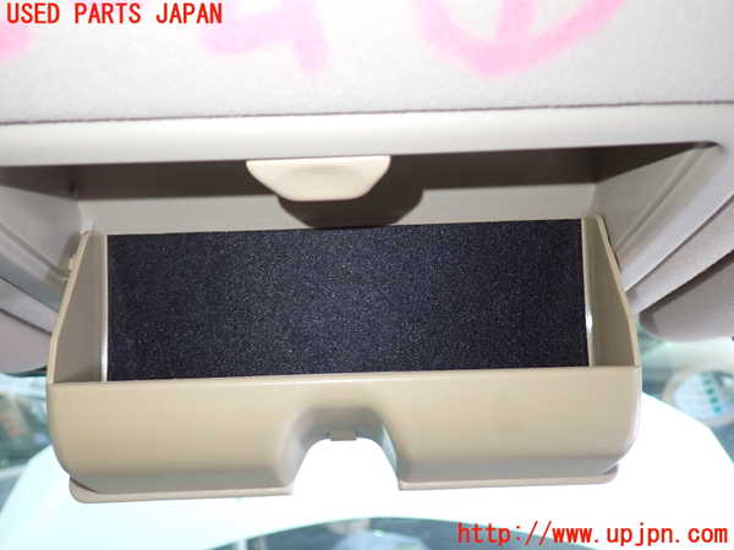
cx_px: 367
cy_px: 275
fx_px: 636
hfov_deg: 60.0
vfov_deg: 46.8
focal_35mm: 30
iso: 400
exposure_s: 1/30
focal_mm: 5.4
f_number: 2.3
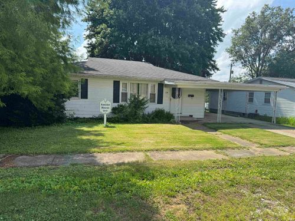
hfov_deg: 71.6
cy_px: 110
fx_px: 205
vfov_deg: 56.8
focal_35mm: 24
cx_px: 148
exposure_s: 1/2415
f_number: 1.78
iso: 80
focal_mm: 6.76
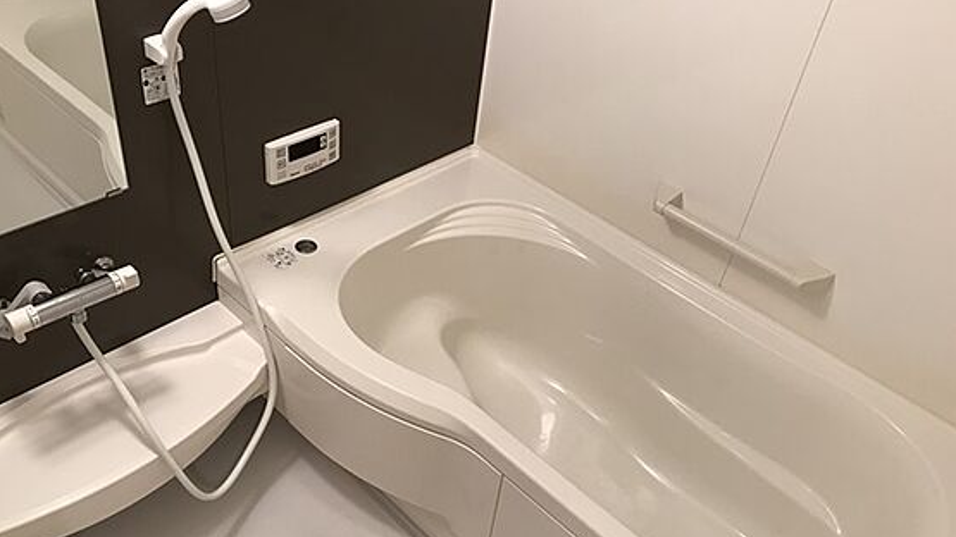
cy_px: 298
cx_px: 458
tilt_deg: -40.7
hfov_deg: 59.5
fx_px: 836
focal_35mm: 33
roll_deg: -6.4
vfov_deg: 35.6
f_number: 1.8
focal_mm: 3.99
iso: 50
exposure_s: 1/17
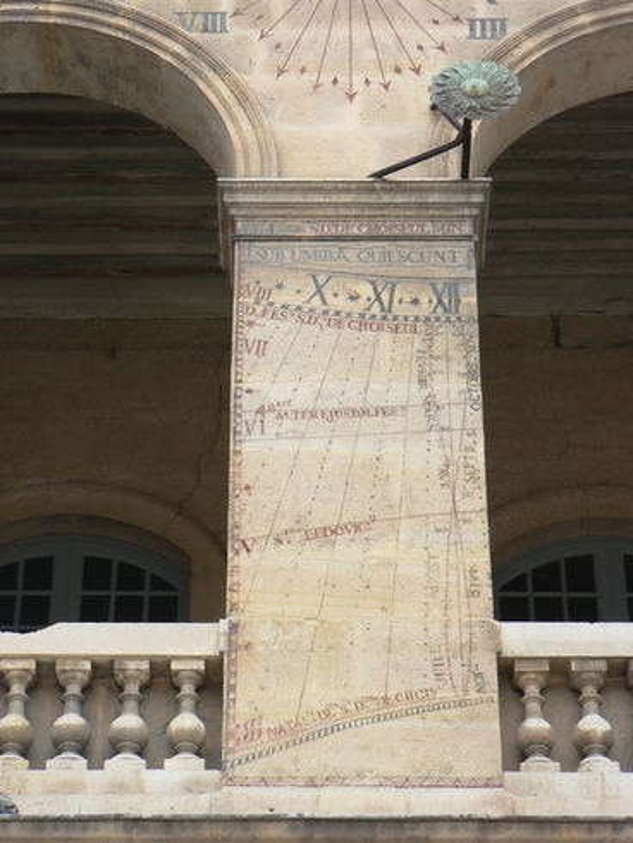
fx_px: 2509
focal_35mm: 103
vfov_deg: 19.1
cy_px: 422
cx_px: 316
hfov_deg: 14.4
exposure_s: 1/80
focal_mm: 17.7
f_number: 3.6
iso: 64
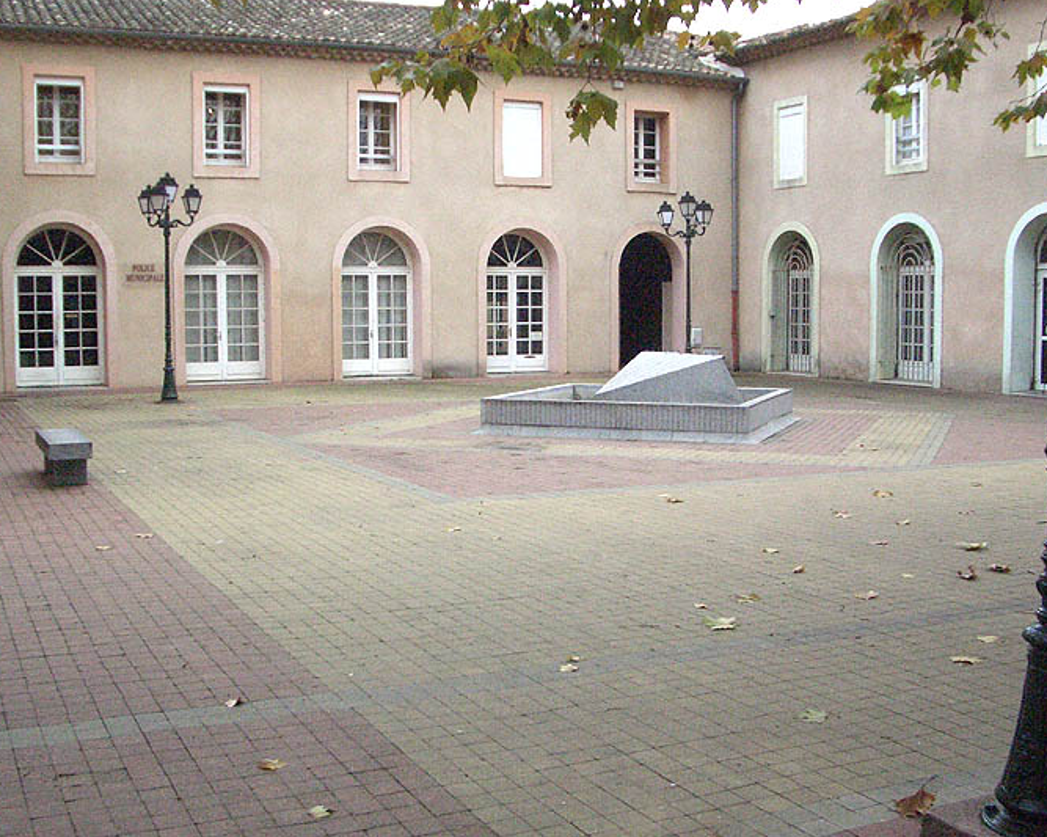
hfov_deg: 44.8
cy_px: 441
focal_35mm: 41
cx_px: 554
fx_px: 1270
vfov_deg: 36.5
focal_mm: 5.8
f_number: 2.6
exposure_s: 1/500
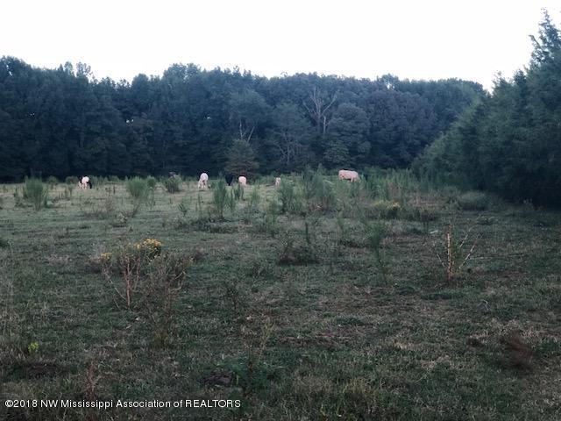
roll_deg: +0.6
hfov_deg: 33.8
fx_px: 924
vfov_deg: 25.7
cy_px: 210
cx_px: 280
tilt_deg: -5.0
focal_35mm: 57
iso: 32
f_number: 2.8
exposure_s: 1/60
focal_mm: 6.6
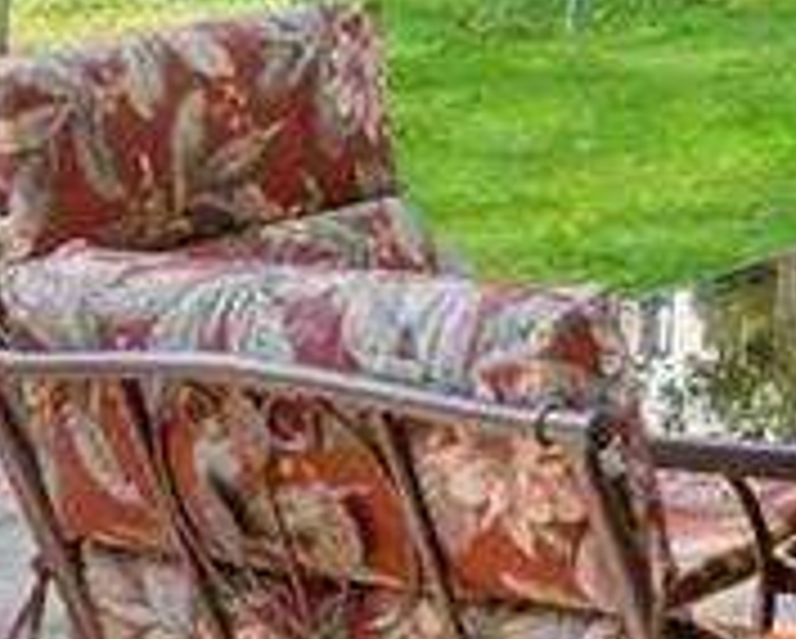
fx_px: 3066
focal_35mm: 130
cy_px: -274
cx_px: 1920
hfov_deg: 11.9
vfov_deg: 11.5
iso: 500
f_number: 16
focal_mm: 16
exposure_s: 1/30
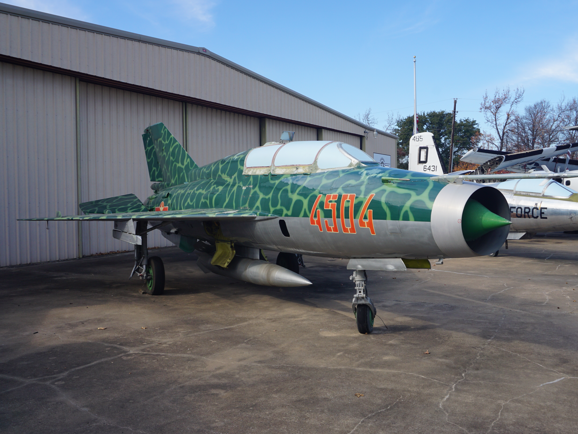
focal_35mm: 35
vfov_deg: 40.7
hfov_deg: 52.3
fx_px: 584
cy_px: 218
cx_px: 343
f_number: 9
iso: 100
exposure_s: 1/100
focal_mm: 20
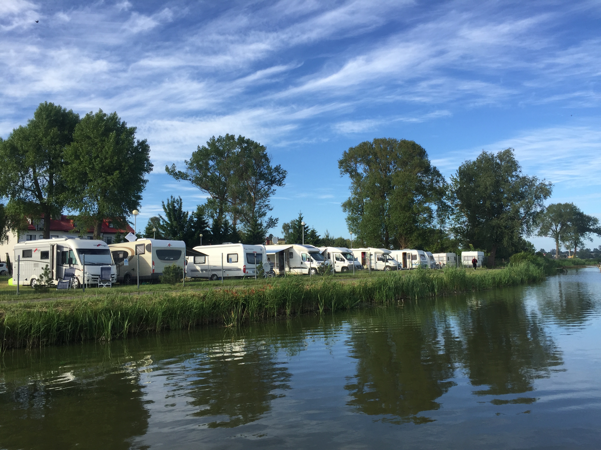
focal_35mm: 29
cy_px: 225
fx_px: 503
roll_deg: +2.2
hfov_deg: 61.7
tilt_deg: +4.7
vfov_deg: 48.2
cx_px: 300
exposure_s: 1/1130
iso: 32
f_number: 2.2
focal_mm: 4.15
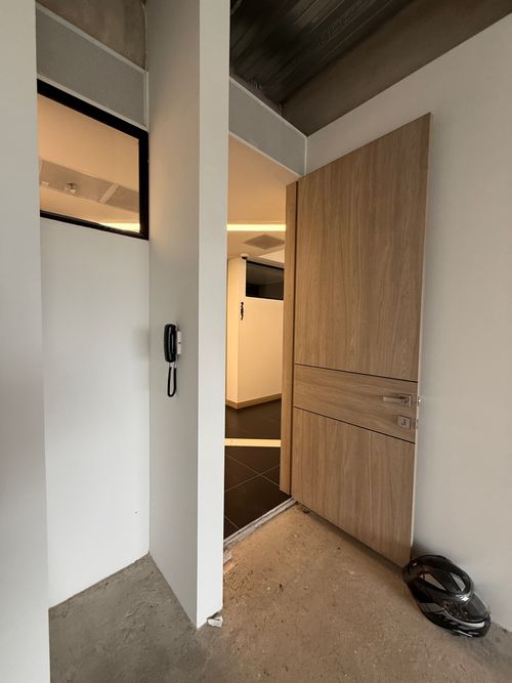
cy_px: 342
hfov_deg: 85.7
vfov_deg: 102.1
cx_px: 256
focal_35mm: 14
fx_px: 276
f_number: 2.2
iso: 250
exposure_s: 1/99
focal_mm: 2.22
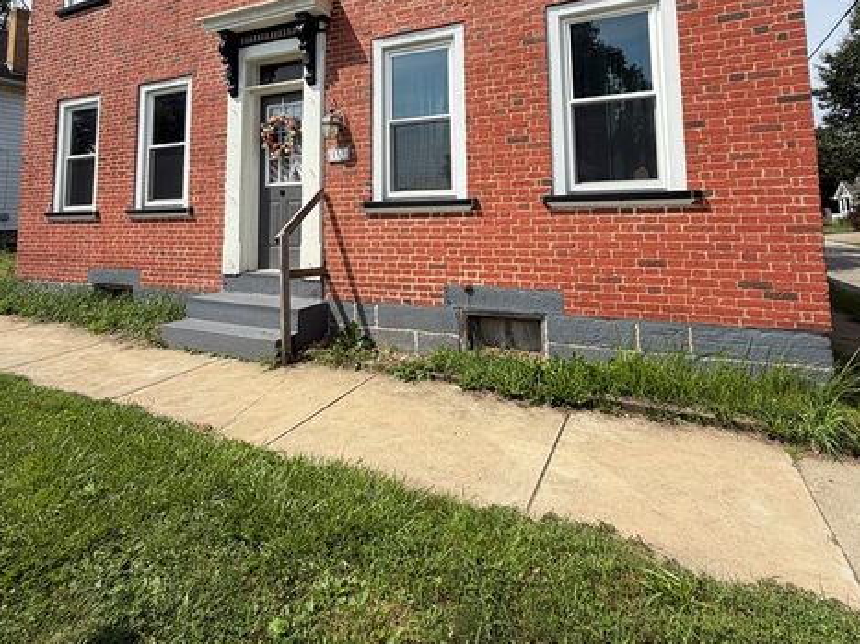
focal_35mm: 20
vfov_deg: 62.6
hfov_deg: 81.8
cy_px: 170
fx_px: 497
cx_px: 429
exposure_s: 1/779
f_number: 2.2
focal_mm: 2.22
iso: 20
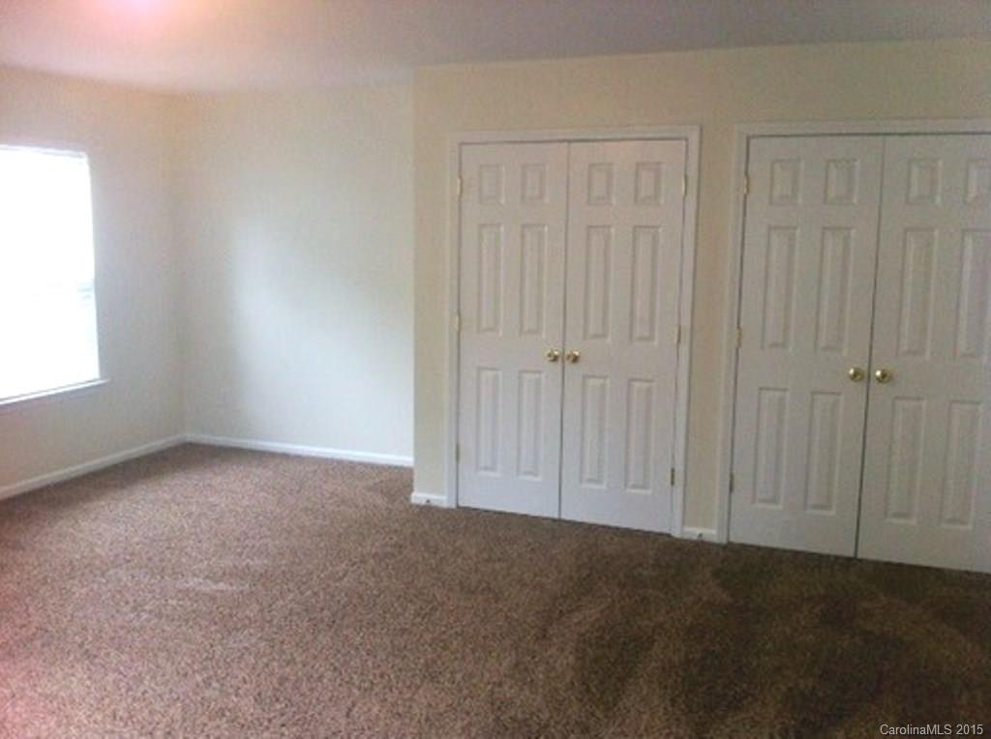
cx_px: 496
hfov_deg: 52.7
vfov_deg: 40.6
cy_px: 370
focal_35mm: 35
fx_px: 1000
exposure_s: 1/17
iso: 125
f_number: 2.8
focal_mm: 3.85
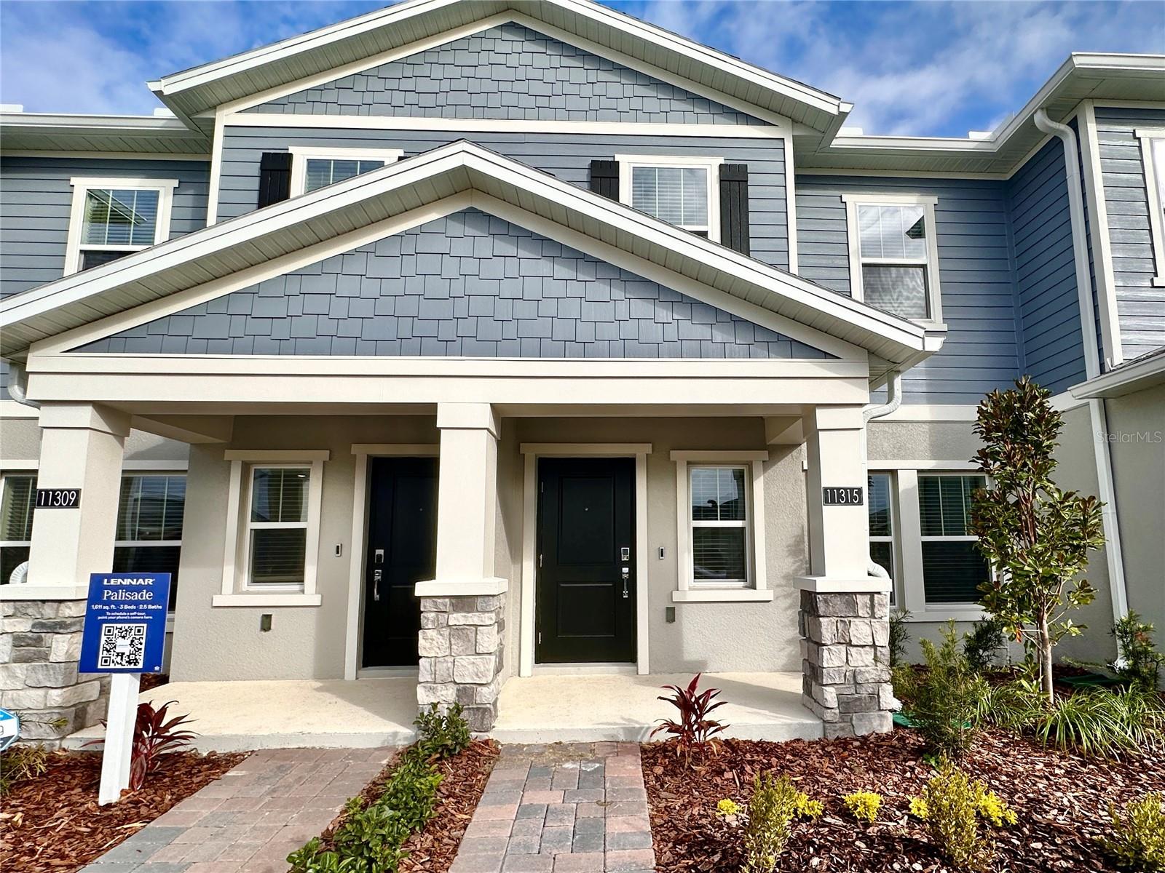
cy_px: 436
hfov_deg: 102.1
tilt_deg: +5.8
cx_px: 582
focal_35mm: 14
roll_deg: +0.8
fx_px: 471
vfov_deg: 85.7
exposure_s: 1/2020
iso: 50
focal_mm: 2.22
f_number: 2.2
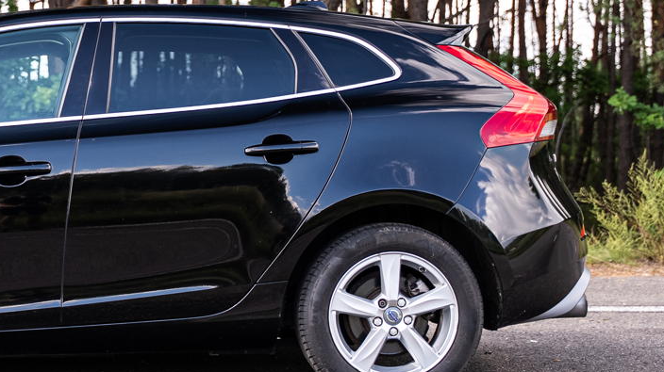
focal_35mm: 91
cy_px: 197
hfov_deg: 22.6
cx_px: 21
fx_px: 1601
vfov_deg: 13.3
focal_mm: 37.3
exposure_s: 1/200
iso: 100
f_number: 2.8
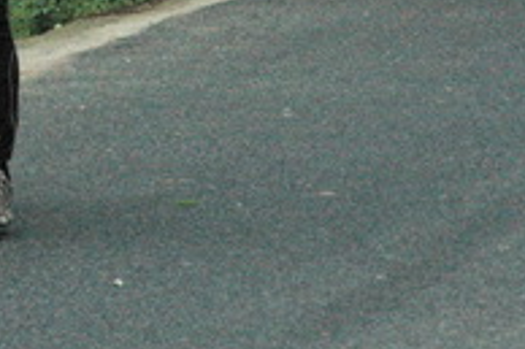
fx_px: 5508
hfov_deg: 5.4
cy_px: -80
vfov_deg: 3.6
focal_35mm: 378
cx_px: 5
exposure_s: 1/320
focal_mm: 70
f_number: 7.1
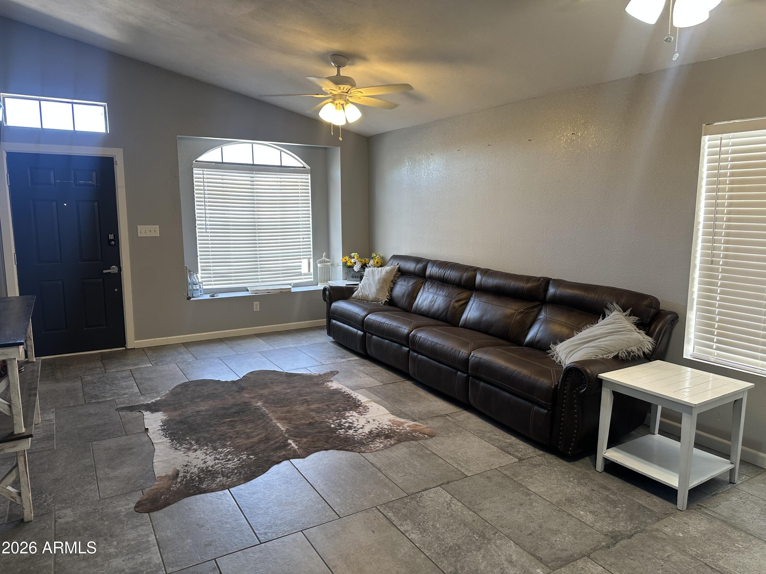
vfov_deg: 56.8
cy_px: 287
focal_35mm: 24
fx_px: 531
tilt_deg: -8.1
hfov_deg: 71.6
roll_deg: +0.1
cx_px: 383
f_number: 1.78
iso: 125
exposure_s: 1/60
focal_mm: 6.86
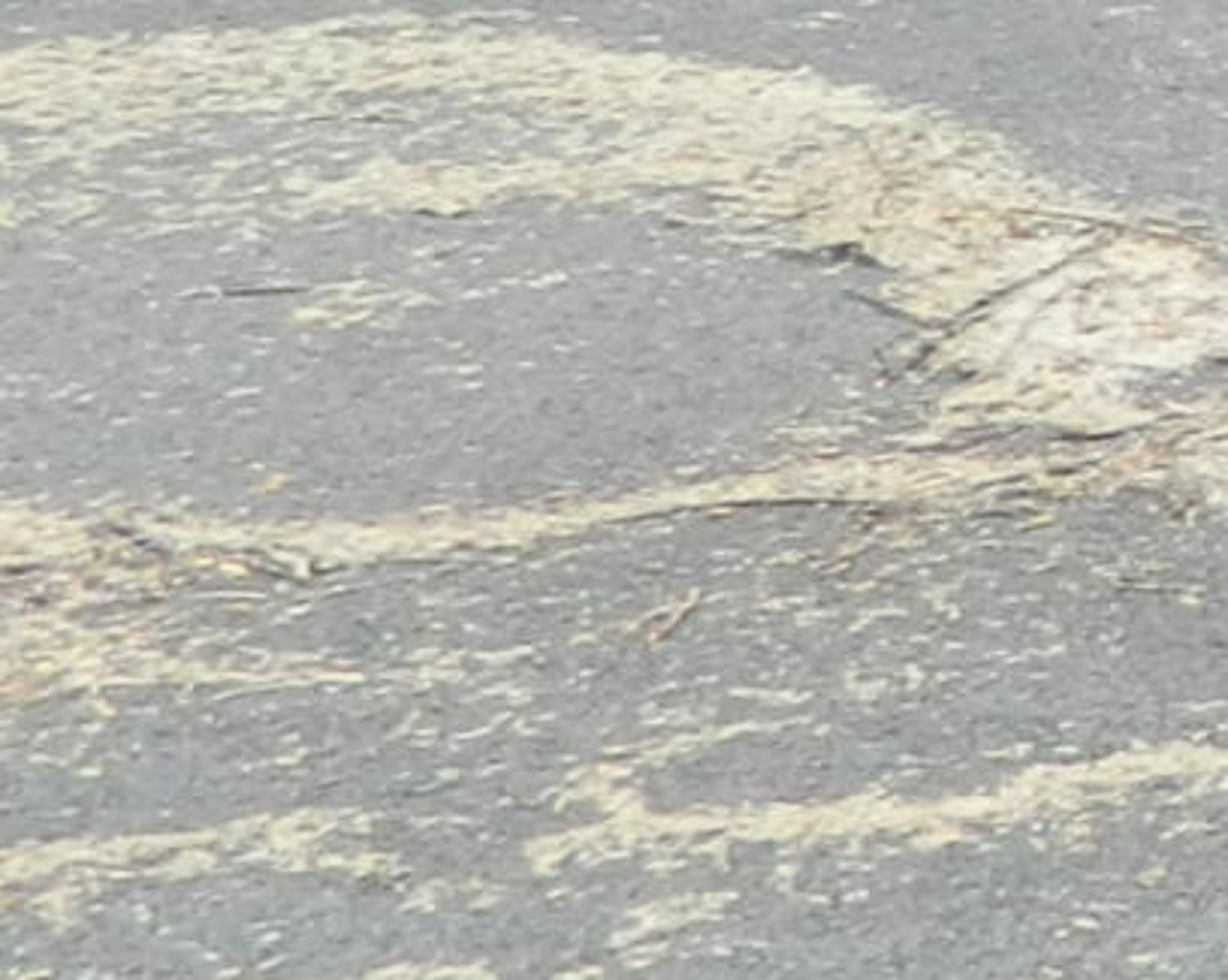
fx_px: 6537
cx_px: 3826
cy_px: -1239
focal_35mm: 180
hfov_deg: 8.7
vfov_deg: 8.0
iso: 80
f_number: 3.1
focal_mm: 4.5
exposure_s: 1/125
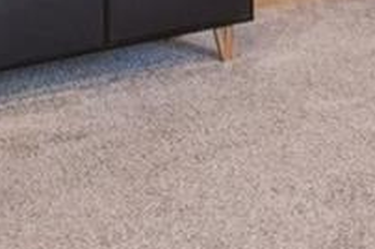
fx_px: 1238
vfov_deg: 10.4
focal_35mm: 119
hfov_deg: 13.2
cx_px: 886
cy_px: -279
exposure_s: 1/20
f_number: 8
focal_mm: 10
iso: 400
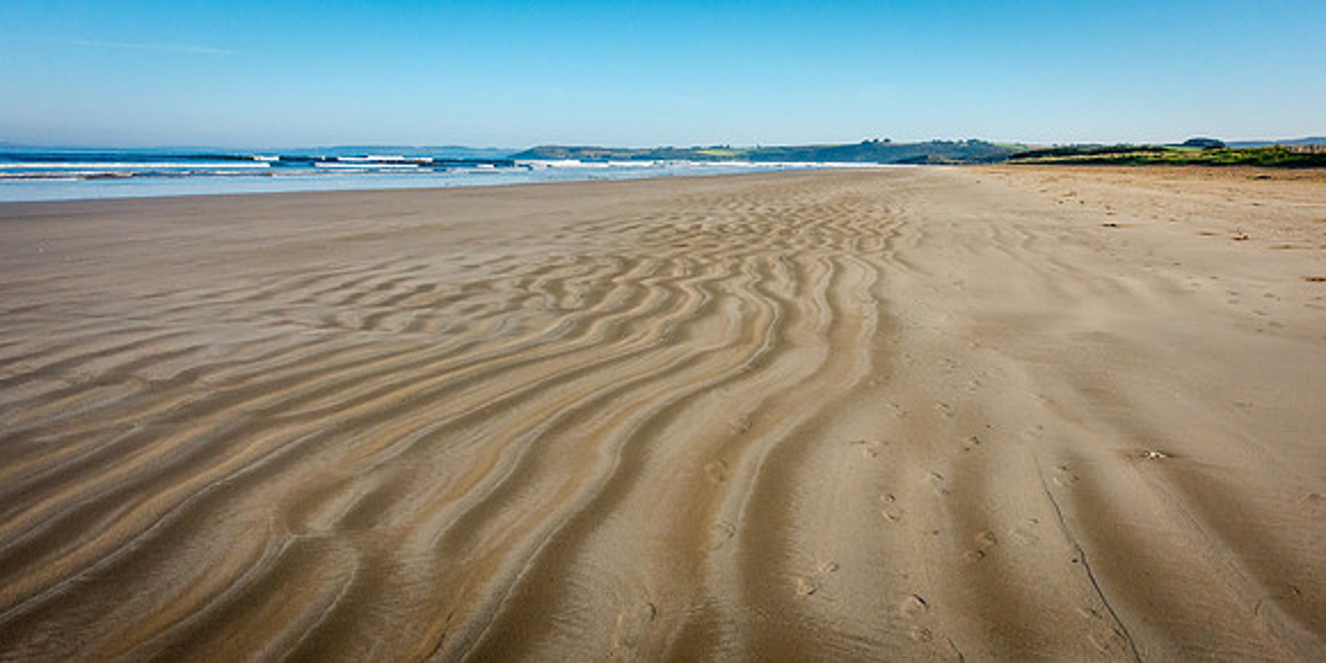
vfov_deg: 40.2
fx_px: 897
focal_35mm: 26
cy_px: 237
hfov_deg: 72.9
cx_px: 659
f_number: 7.1
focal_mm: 8.8
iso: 1000
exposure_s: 1/320
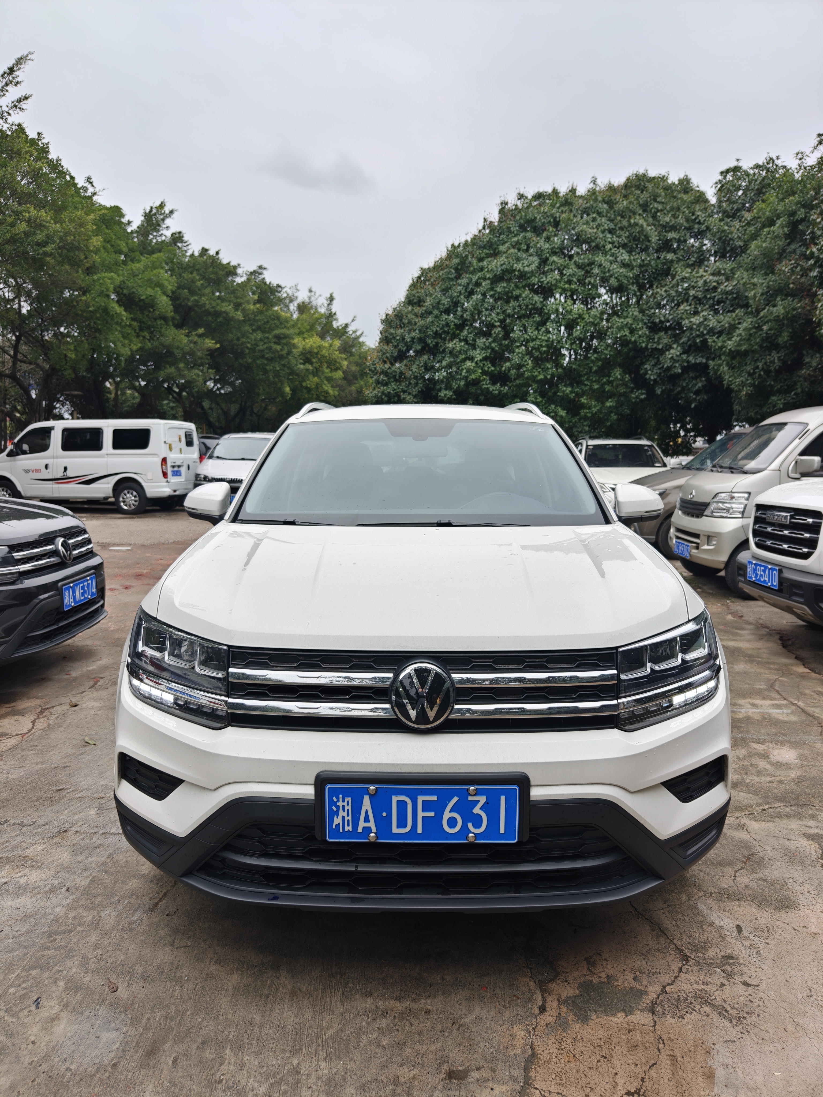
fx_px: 729
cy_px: 548
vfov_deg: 73.9
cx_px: 412
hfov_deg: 58.9
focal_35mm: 23
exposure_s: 1/200
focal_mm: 8.67
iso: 80
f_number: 1.8
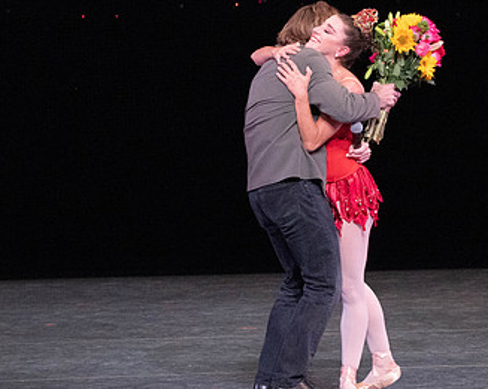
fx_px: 9625
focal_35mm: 667
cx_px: 357
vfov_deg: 2.3
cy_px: 192
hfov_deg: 2.9
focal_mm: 400
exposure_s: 1/500
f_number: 11
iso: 16000
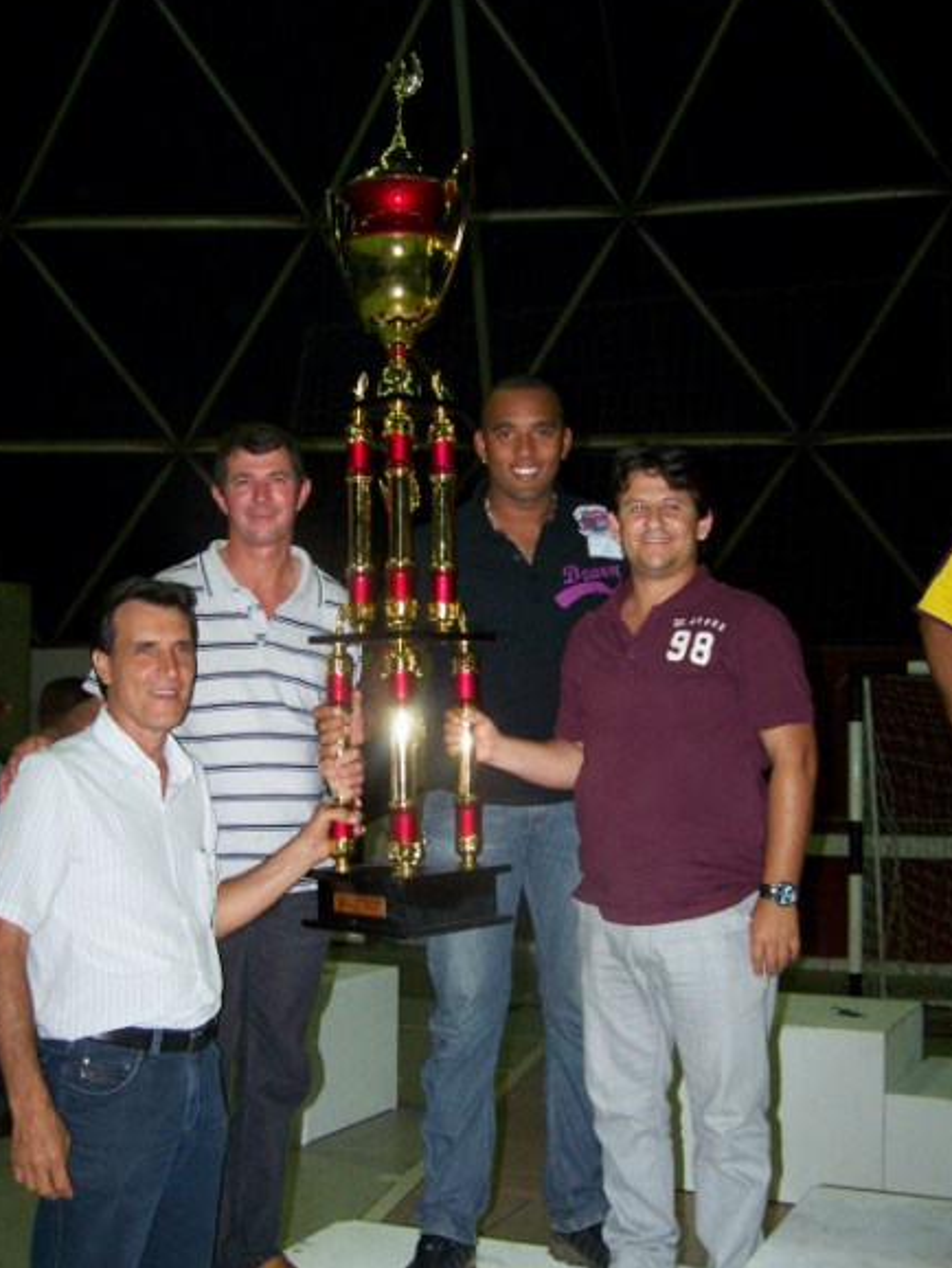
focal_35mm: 42
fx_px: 1539
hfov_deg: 34.4
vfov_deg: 44.8
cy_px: 672
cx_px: 441
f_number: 2.8
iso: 160
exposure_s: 1/60
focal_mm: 6.3
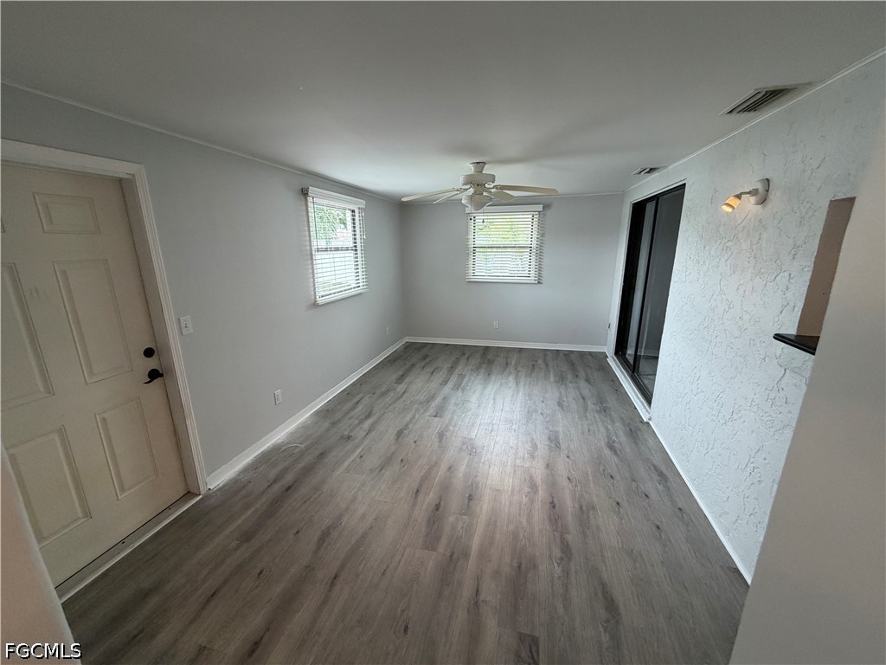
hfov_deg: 102.1
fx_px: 358
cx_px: 443
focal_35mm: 14
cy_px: 332
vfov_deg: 85.7
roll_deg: +1.6
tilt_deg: -13.1
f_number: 2.2
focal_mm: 2.22
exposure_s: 1/120
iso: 250
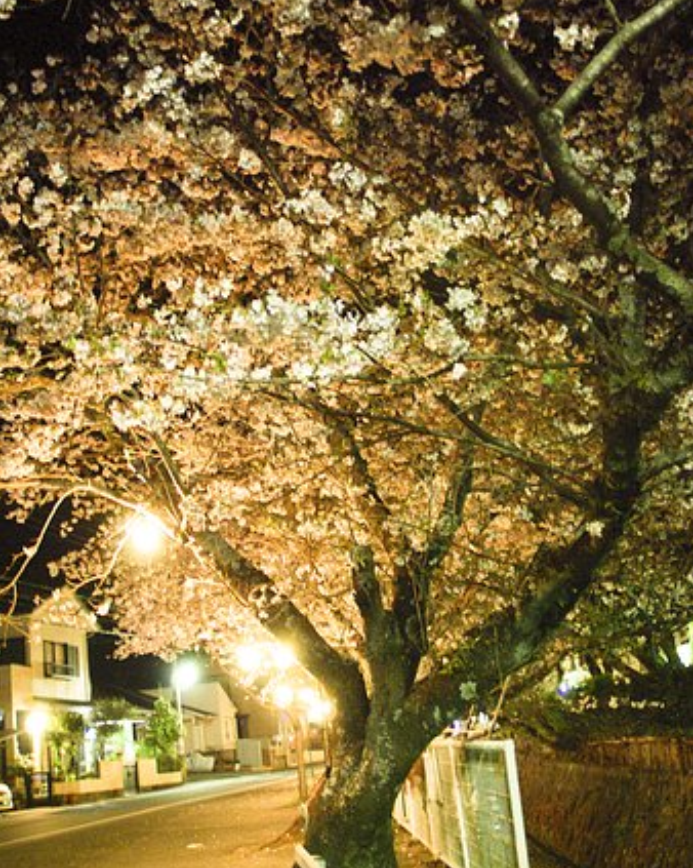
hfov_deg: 36.5
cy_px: 453
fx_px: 1052
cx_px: 350
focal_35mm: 41
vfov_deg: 44.8
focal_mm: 24
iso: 800
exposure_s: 1/2
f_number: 1.7
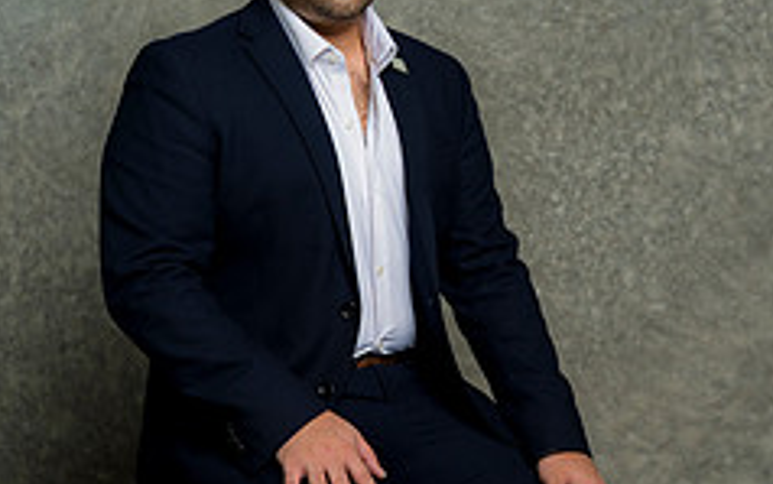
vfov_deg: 12.3
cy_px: 400
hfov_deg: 19.6
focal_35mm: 106
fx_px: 2234
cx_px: 403
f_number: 4
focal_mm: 55
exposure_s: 1/160
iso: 125
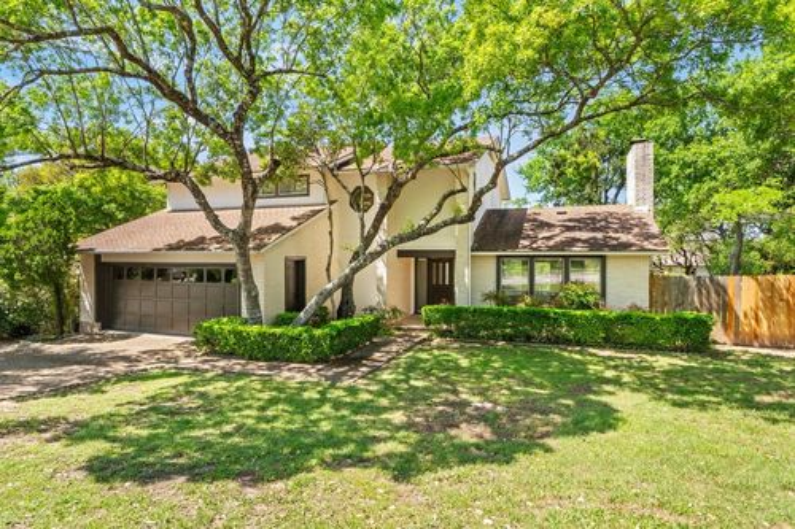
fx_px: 447
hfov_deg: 83.3
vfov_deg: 61.3
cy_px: 264
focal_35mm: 20
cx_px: 398
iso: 250
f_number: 11
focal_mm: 13.5
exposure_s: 1/25
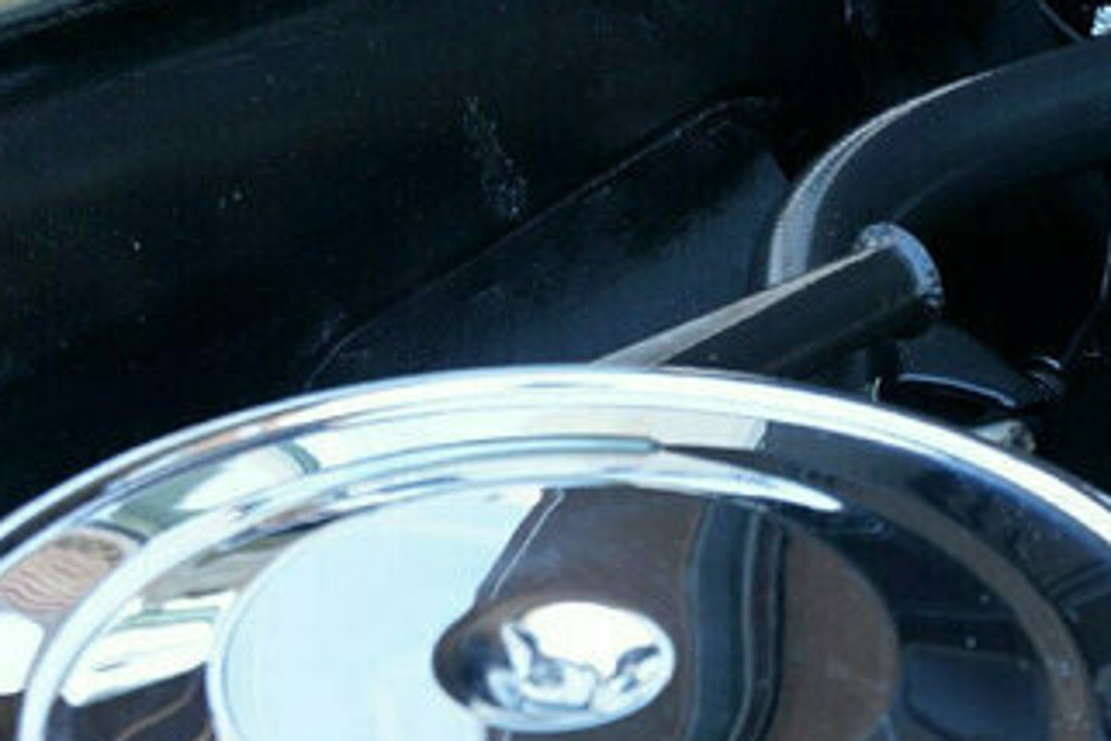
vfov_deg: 10.4
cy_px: 900
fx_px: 4000
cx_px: 1059
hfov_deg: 15.6
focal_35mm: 130
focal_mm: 34.7
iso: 160
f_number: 4
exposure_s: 1/60
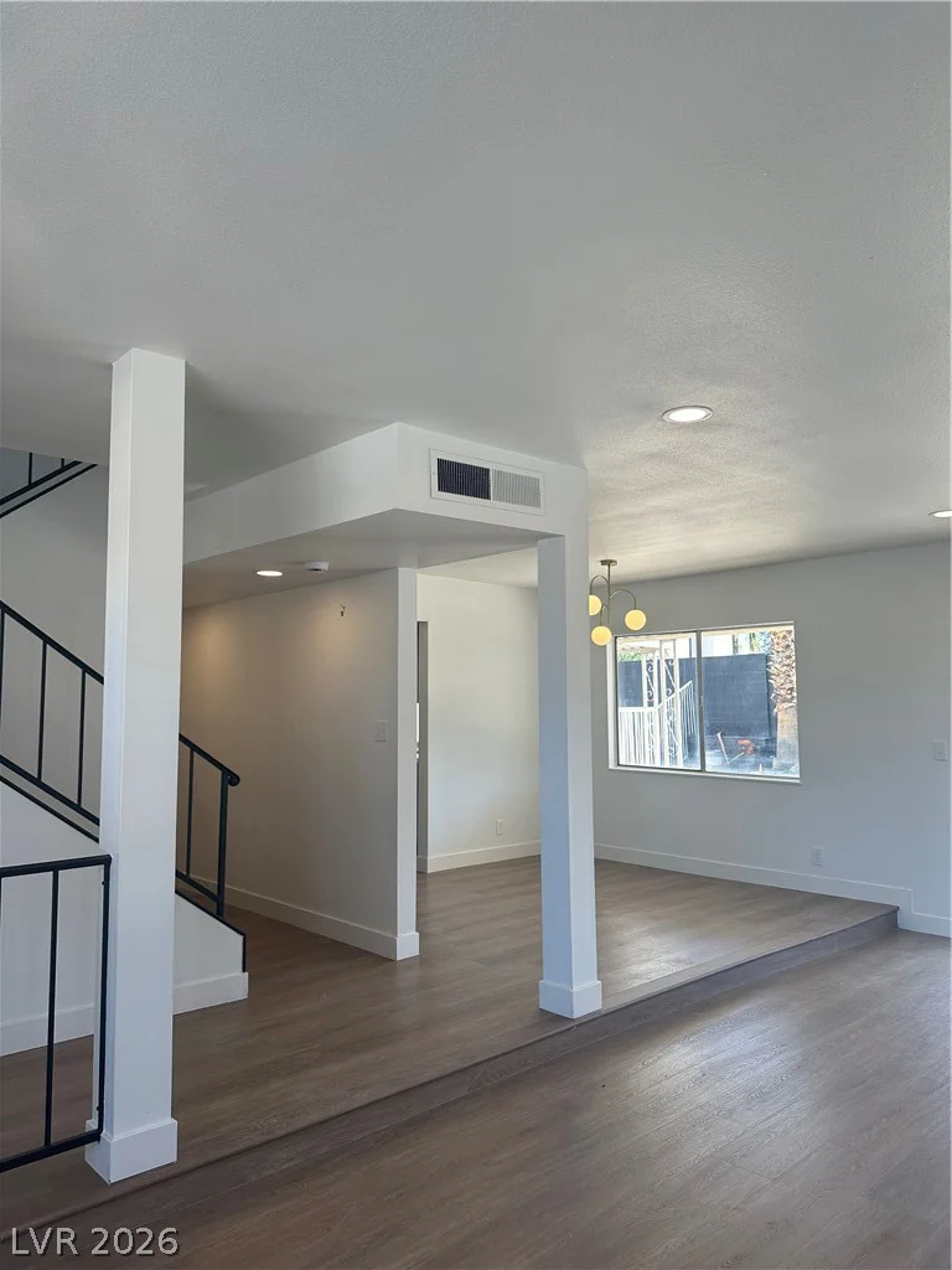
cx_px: 476
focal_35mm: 24
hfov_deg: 56.8
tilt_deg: +5.9
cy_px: 635
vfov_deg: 71.6
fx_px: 880
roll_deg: +0.0
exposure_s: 1/384
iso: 80
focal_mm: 6.86
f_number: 1.78
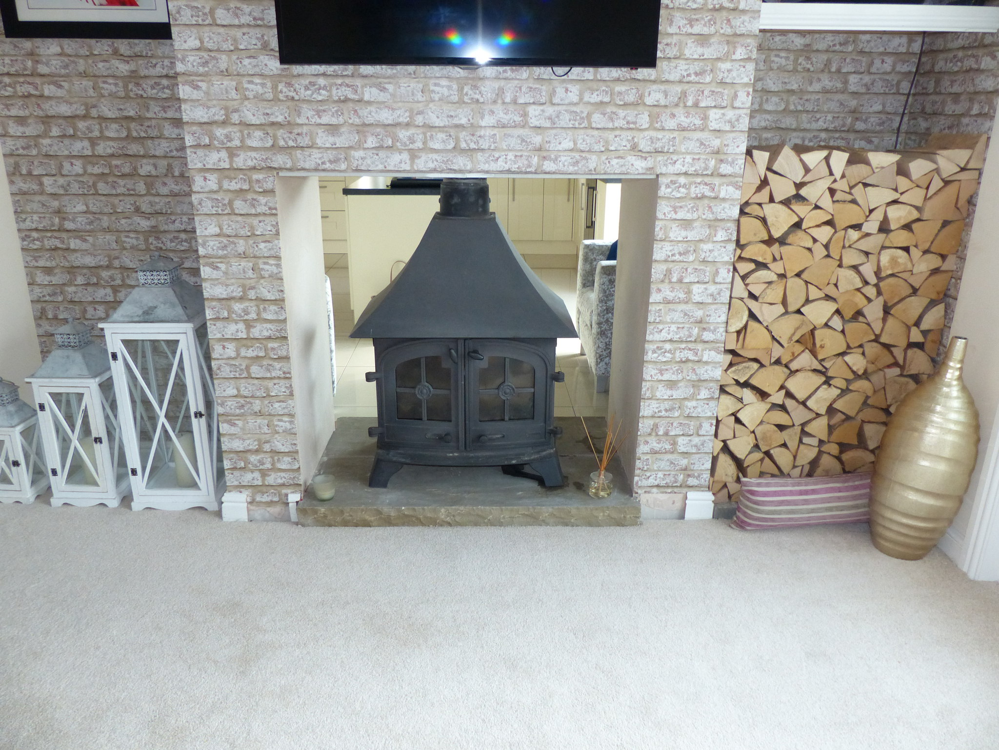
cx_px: 500
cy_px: 375
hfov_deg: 69.4
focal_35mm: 25
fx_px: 721
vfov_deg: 54.9
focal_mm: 4.5
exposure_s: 1/60
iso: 250
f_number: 2.8
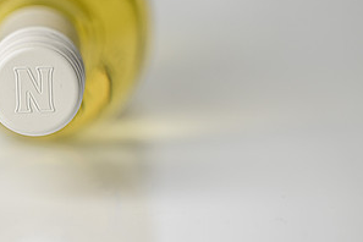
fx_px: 4335
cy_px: 121
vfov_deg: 3.2
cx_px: 30
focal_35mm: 430
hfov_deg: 4.8
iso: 50
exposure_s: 1/200
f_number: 2.8
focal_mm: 200
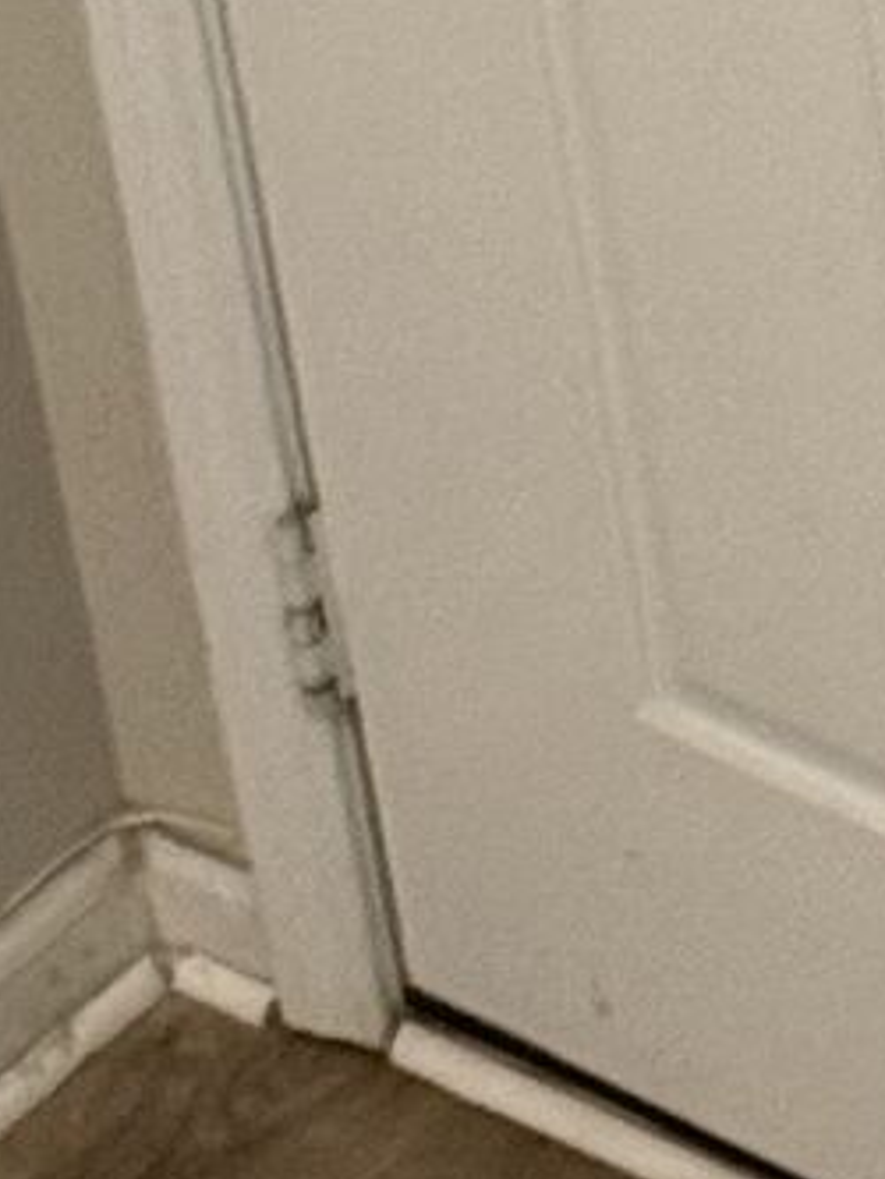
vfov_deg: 6.0
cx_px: 1614
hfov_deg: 4.4
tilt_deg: -40.5
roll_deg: +4.3
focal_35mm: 332
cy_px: 634
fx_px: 11310
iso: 320
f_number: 1.78
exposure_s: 1/40
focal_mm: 6.76
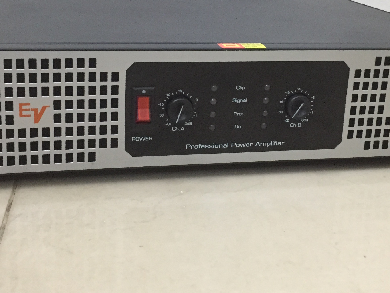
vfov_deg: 26.8
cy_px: 81
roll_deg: -4.1
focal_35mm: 54
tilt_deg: -13.3
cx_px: 209
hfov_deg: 35.5
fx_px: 608
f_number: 2.2
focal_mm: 4.15
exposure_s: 1/20
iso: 250
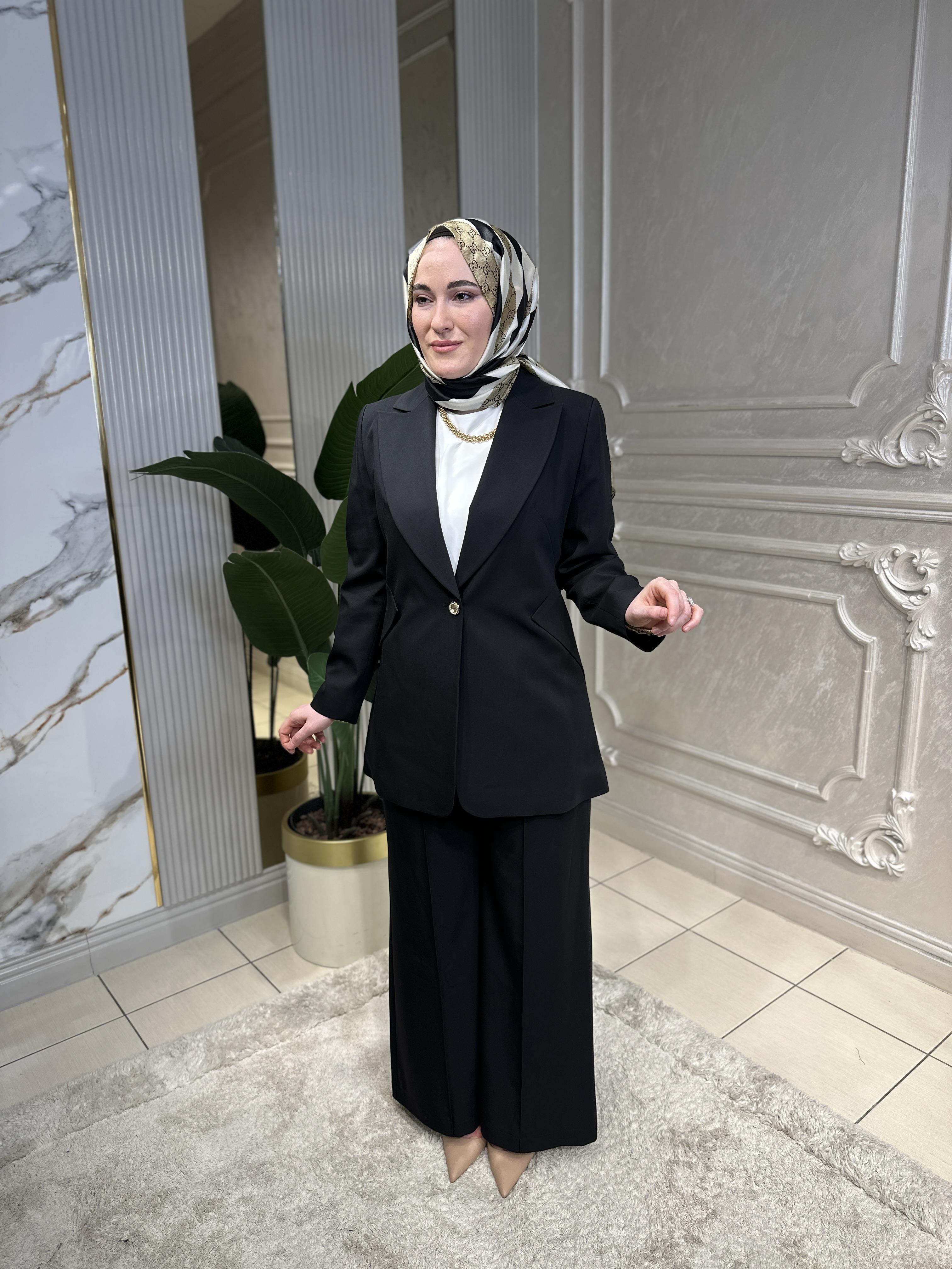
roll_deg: +0.8
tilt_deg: -13.3
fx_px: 880
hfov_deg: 56.8
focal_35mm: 24
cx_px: 476
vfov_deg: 71.6
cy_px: 634
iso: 80
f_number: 1.78
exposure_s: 1/373
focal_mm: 6.86
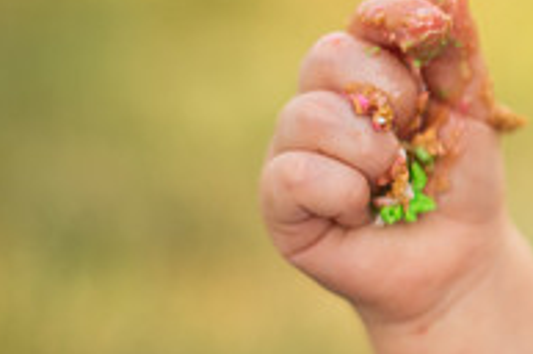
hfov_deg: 12.8
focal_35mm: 155
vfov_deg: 8.8
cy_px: 184
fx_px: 2291
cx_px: 690
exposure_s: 1/2500
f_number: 1.8
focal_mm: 50
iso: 100
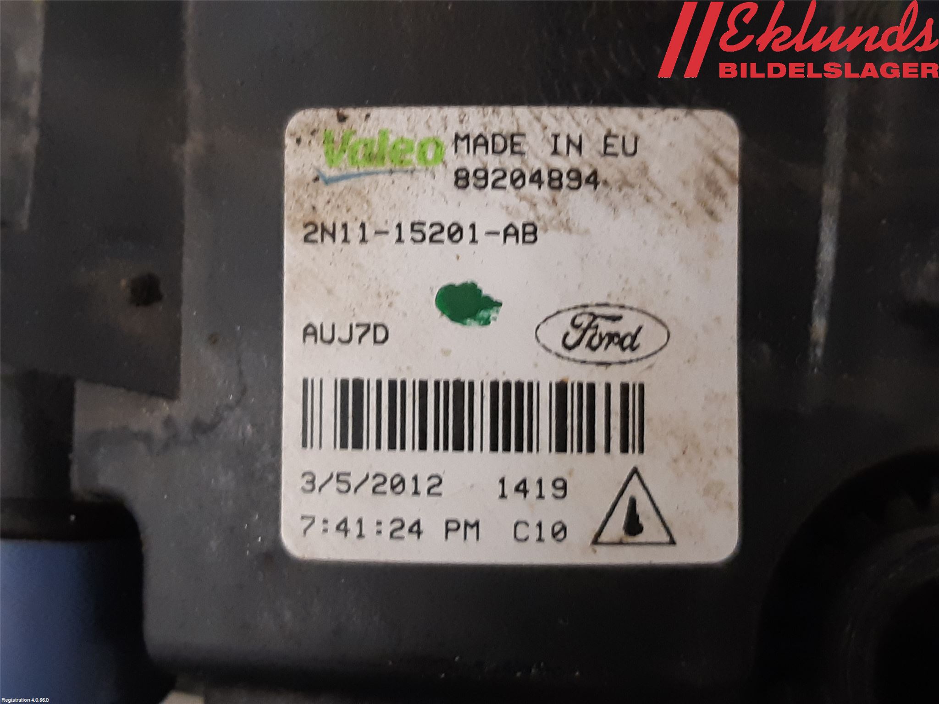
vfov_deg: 53.1
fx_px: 705
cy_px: 352
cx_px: 470
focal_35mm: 26
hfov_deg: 67.3
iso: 200
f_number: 1.7
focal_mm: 3.93
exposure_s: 1/50
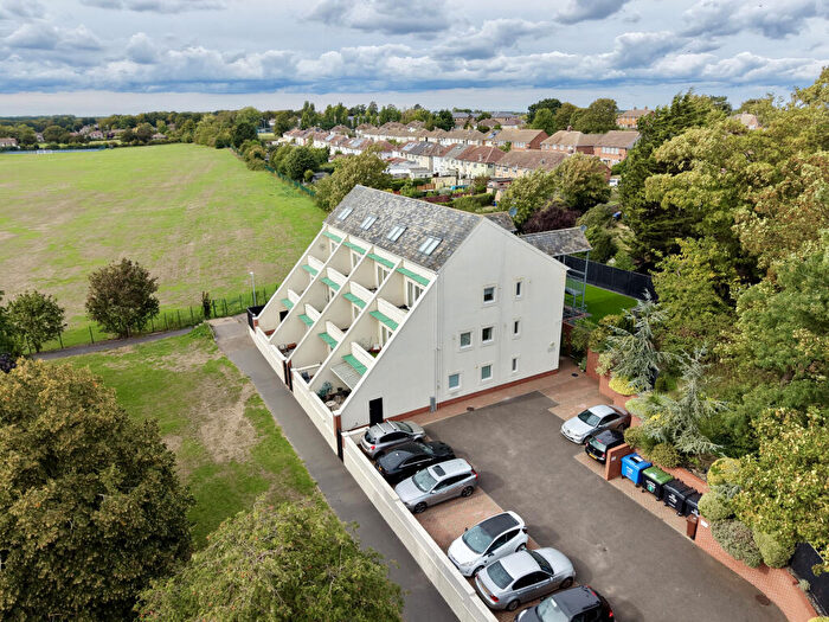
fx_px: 575
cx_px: 414
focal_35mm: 24
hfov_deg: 71.6
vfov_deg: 56.8
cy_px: 311
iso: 300
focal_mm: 8.67
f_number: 1.8
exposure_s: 1/3000
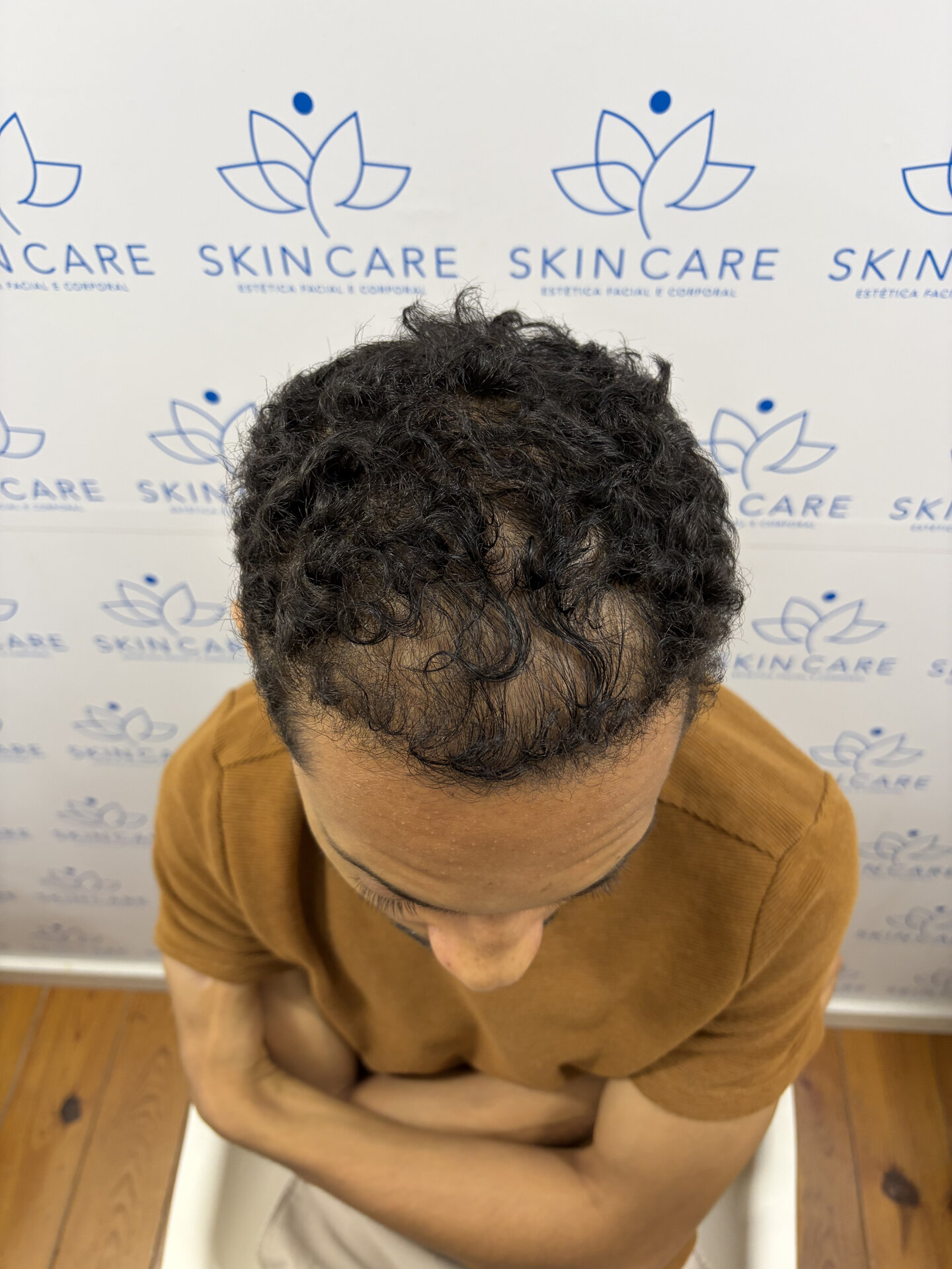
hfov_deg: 53.1
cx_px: 476
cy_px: 634
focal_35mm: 26
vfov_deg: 67.3
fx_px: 953
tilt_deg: -49.2
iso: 160
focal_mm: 5.96
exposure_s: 1/60
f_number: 1.6
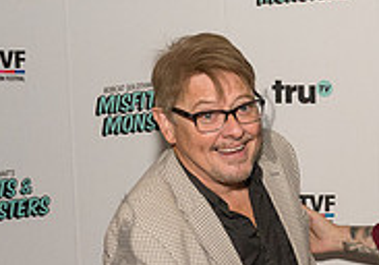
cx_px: 477
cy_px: 260
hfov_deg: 18.3
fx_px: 1101
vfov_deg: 13.6
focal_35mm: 103
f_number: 4
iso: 3200
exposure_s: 1/640
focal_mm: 27
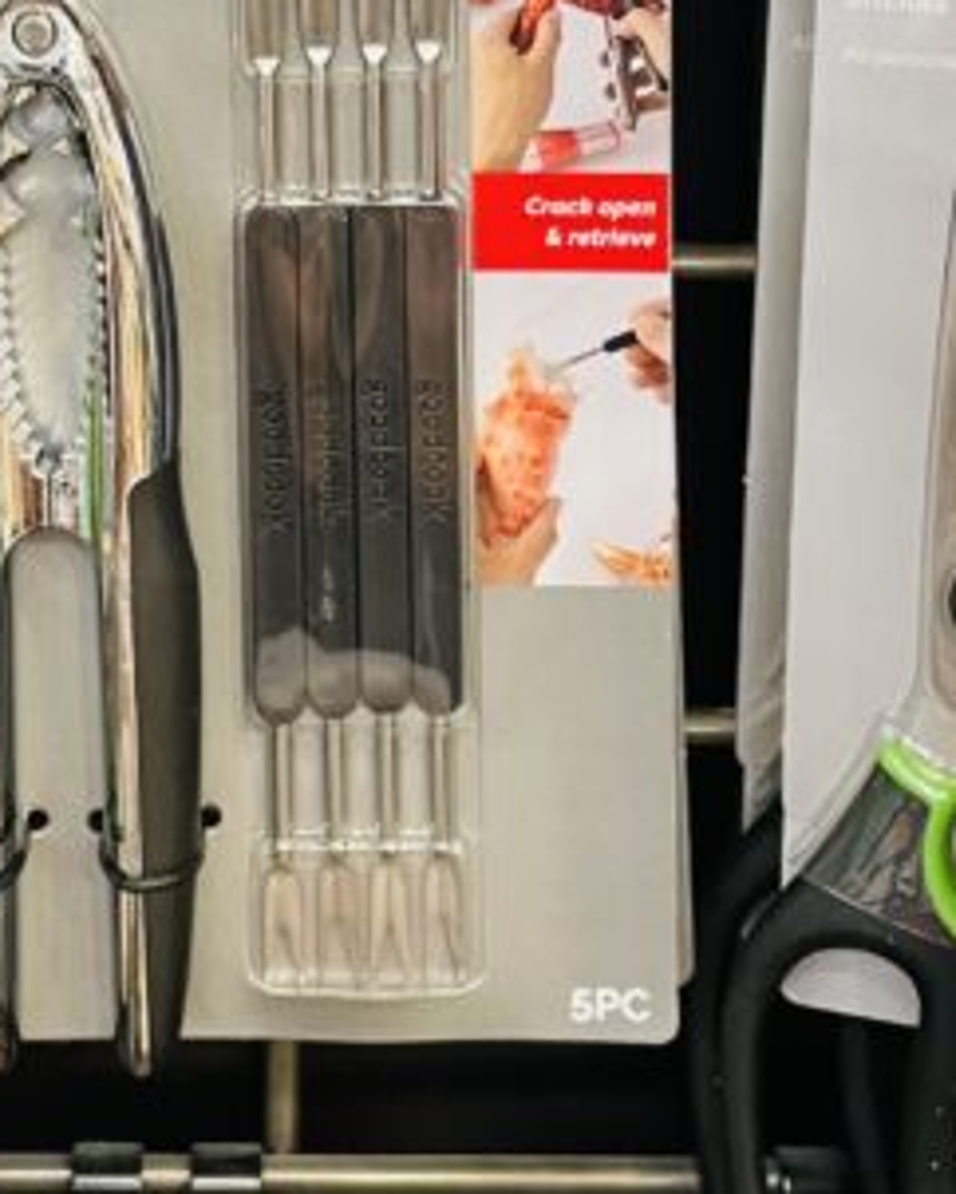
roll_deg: +0.0
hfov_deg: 17.8
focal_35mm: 86
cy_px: 95
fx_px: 3039
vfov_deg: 21.7
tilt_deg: -7.2
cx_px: 261
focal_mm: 4.2
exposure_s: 1/60
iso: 200
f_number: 1.6
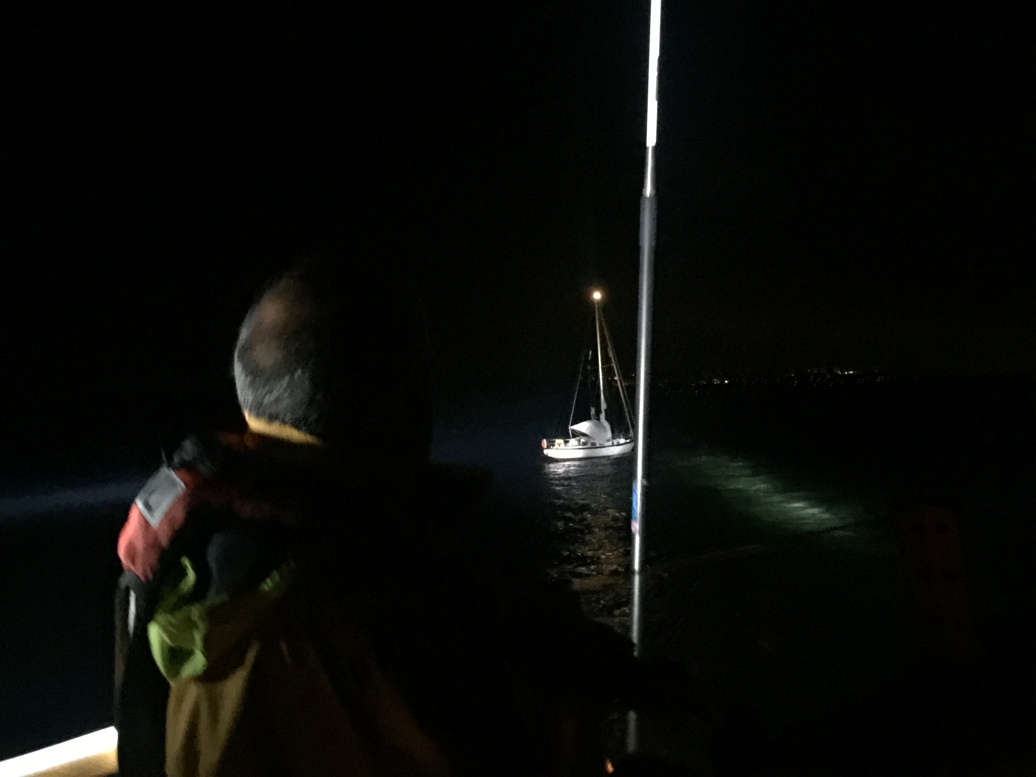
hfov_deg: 61.7
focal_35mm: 29
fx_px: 868
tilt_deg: -1.1
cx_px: 518
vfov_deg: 48.2
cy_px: 388
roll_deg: -1.3
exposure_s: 1/4
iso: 400
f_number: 2.2
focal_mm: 4.15
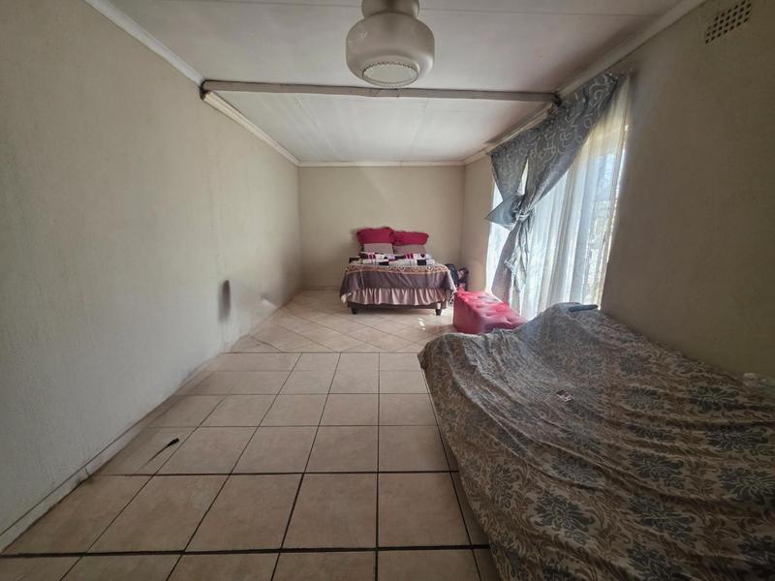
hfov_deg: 106.2
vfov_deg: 89.9
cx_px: 388
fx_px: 291
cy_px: 290
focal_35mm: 13
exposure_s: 1/370
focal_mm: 2.2
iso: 500
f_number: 1.9
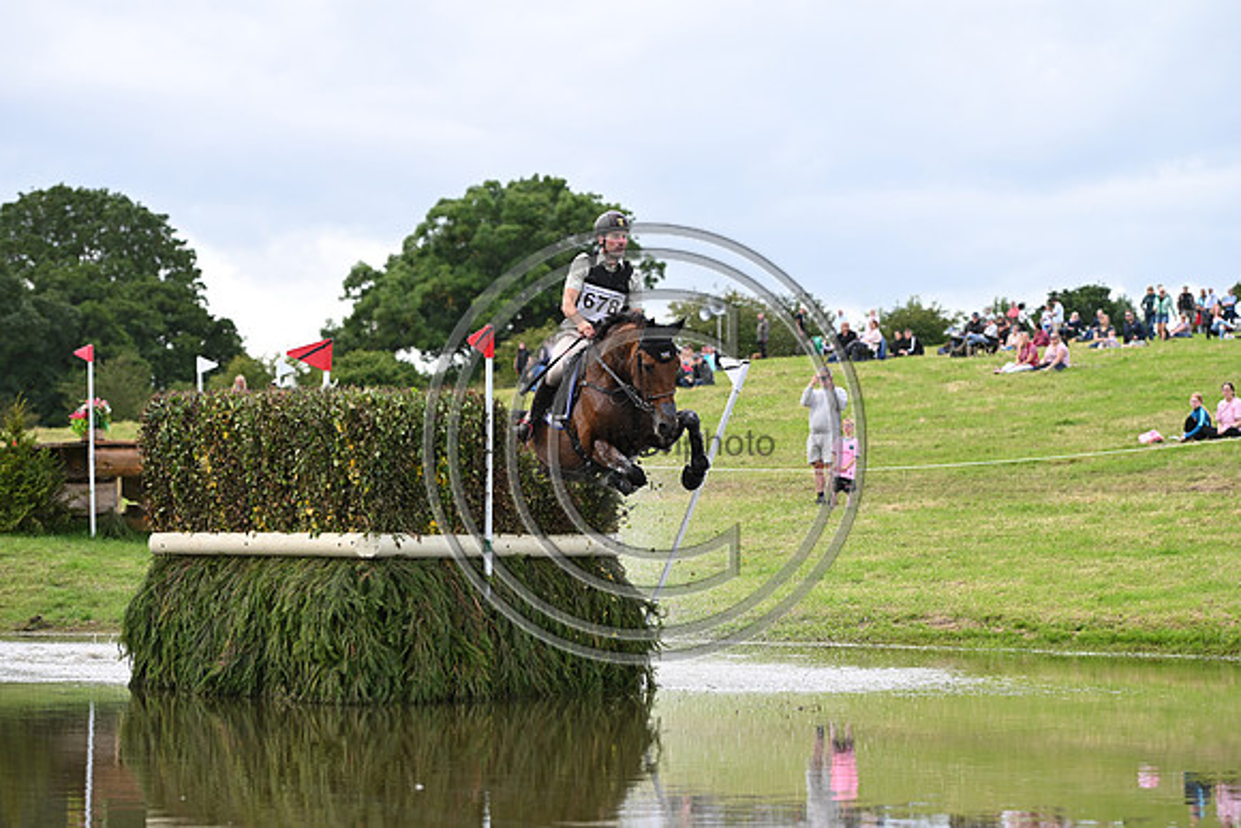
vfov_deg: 12.5
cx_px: 620
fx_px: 3793
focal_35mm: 110
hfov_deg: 18.6
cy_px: 414
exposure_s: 1/1250
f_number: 4.5
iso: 500
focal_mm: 110
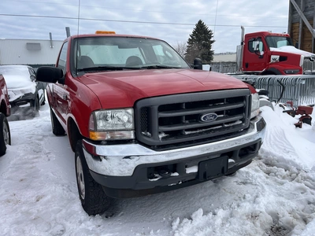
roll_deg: +0.2
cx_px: 158
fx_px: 237
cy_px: 118
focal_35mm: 26
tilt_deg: -11.6
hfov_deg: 67.3
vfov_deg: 53.1
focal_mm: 5.1
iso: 50
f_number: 1.6
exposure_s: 1/2024
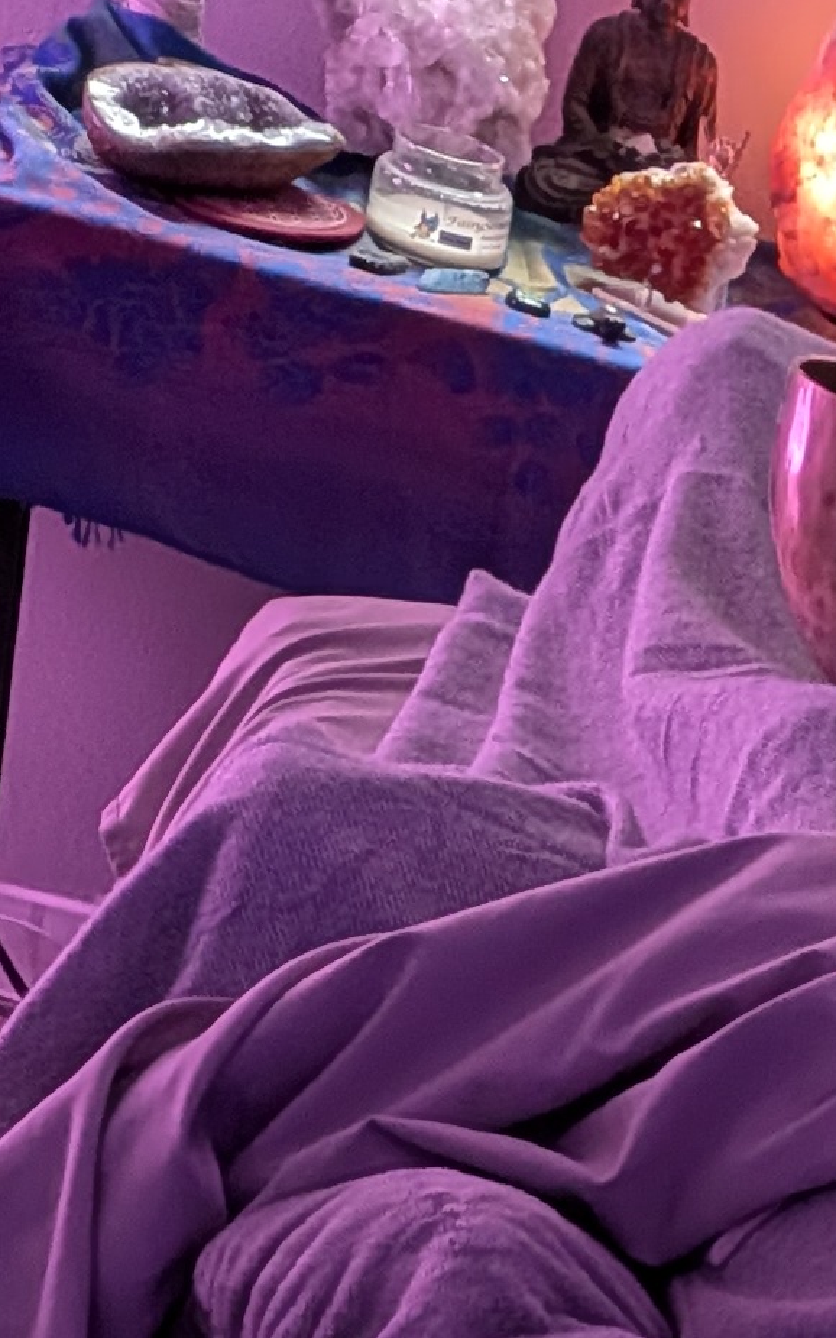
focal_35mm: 110
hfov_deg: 11.6
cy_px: 2554
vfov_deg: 15.6
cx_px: 1080
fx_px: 4011
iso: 468
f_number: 1.7
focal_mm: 4.53
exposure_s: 1/37.5
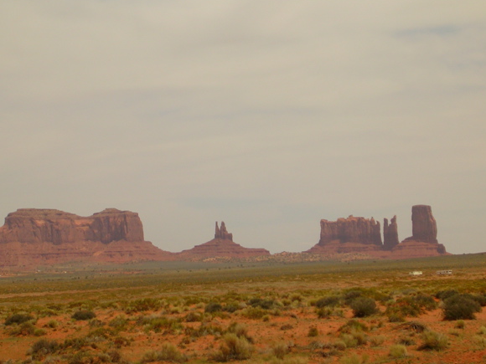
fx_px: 1783
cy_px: 168
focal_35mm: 127
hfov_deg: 15.5
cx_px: 228
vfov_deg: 11.7
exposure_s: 1/722
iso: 50
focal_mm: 17.4
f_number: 4.9
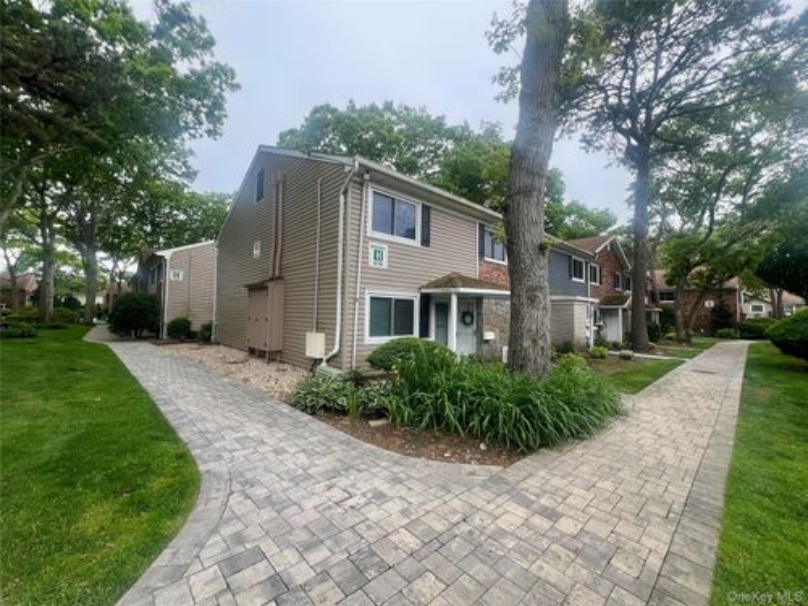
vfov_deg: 89.9
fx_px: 303
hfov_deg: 106.2
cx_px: 404
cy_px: 303
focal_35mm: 13
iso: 32
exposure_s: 1/296
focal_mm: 1.57
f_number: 1.8
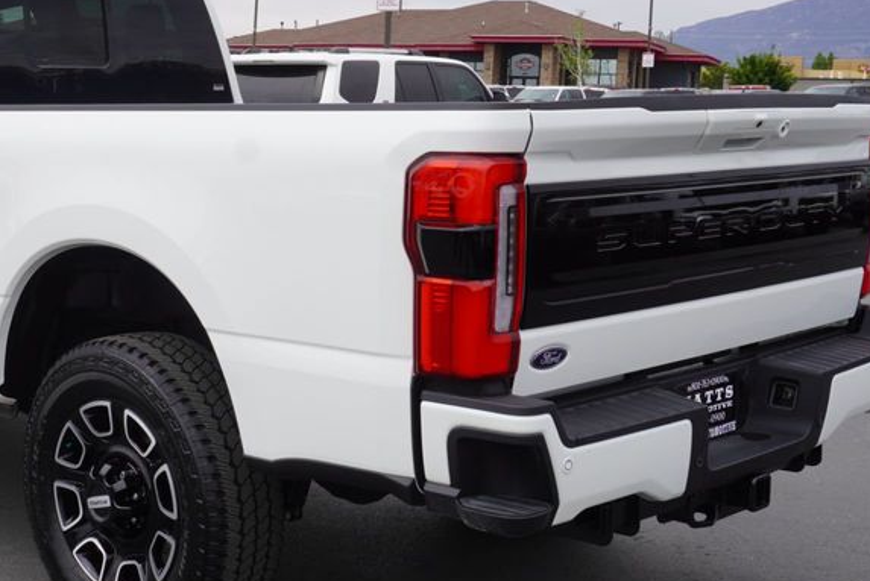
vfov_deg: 23.0
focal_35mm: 59
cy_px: 296
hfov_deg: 33.0
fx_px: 1427
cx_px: 182
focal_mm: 22
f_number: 10
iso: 100
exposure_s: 1/125
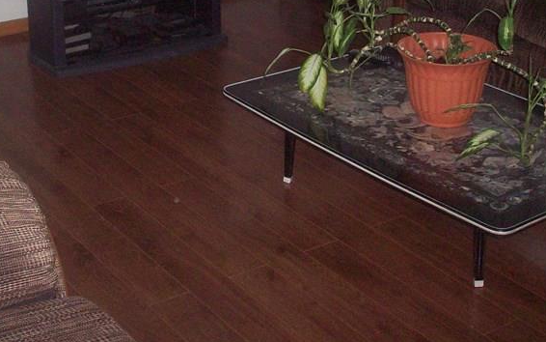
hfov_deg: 28.9
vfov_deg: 17.9
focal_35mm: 71
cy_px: 4
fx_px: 1057
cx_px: 235
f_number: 2.8
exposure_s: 1/64
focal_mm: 6.2
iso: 200
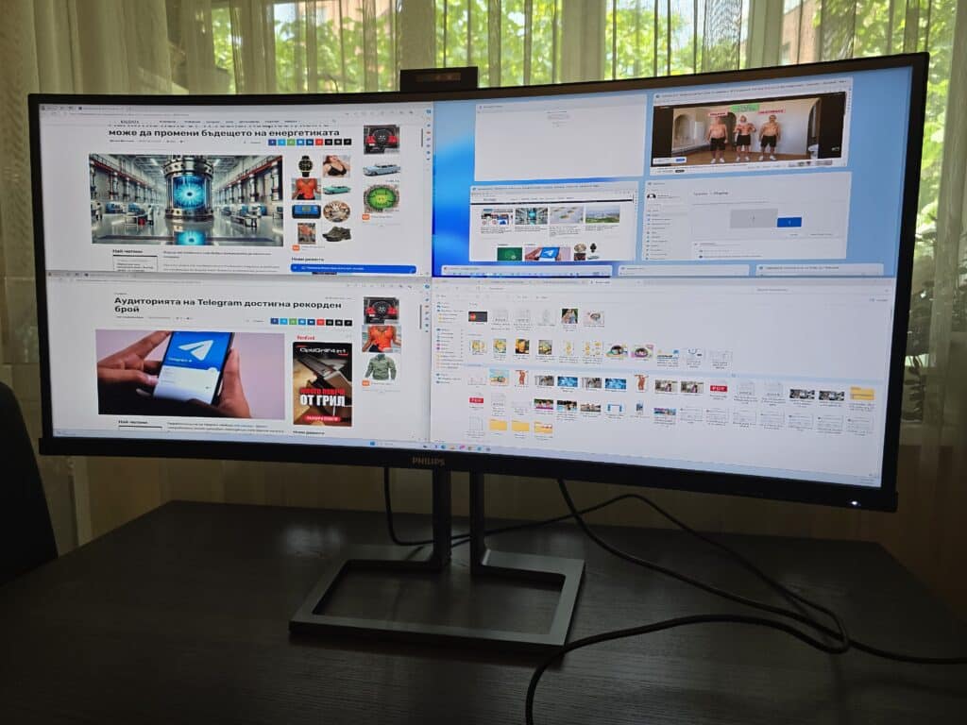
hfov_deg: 73.9
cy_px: 362
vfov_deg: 58.9
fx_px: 643
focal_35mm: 23
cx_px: 484
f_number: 1.7
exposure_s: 1/180
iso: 125
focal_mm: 6.3
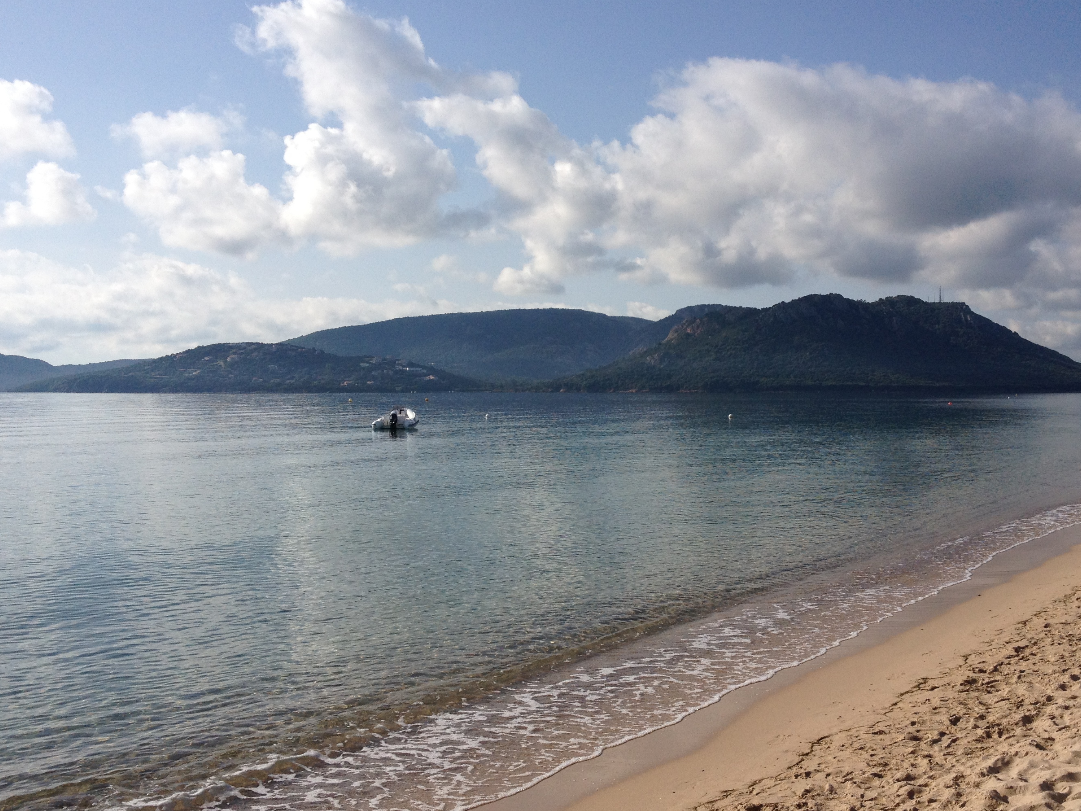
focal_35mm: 43
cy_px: 394
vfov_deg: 33.6
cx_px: 602
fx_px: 1343
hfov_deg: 43.8
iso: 64
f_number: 2.4
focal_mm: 4.28
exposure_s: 1/3690
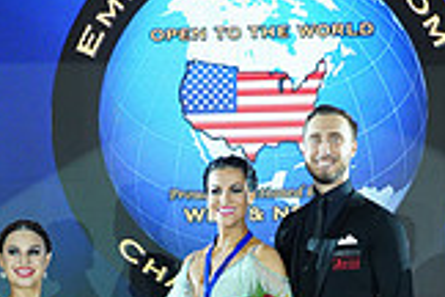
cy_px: 452
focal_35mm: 118
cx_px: 113
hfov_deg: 17.3
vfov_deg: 11.1
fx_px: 1458
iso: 1600
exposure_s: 1/200
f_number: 5
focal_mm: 33
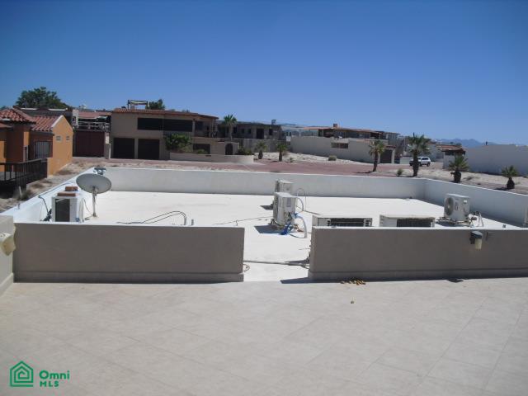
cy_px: 198
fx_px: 549
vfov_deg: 39.7
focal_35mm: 36
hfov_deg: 51.4
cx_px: 264
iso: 64
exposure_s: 1/320
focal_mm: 6.3
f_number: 7.8
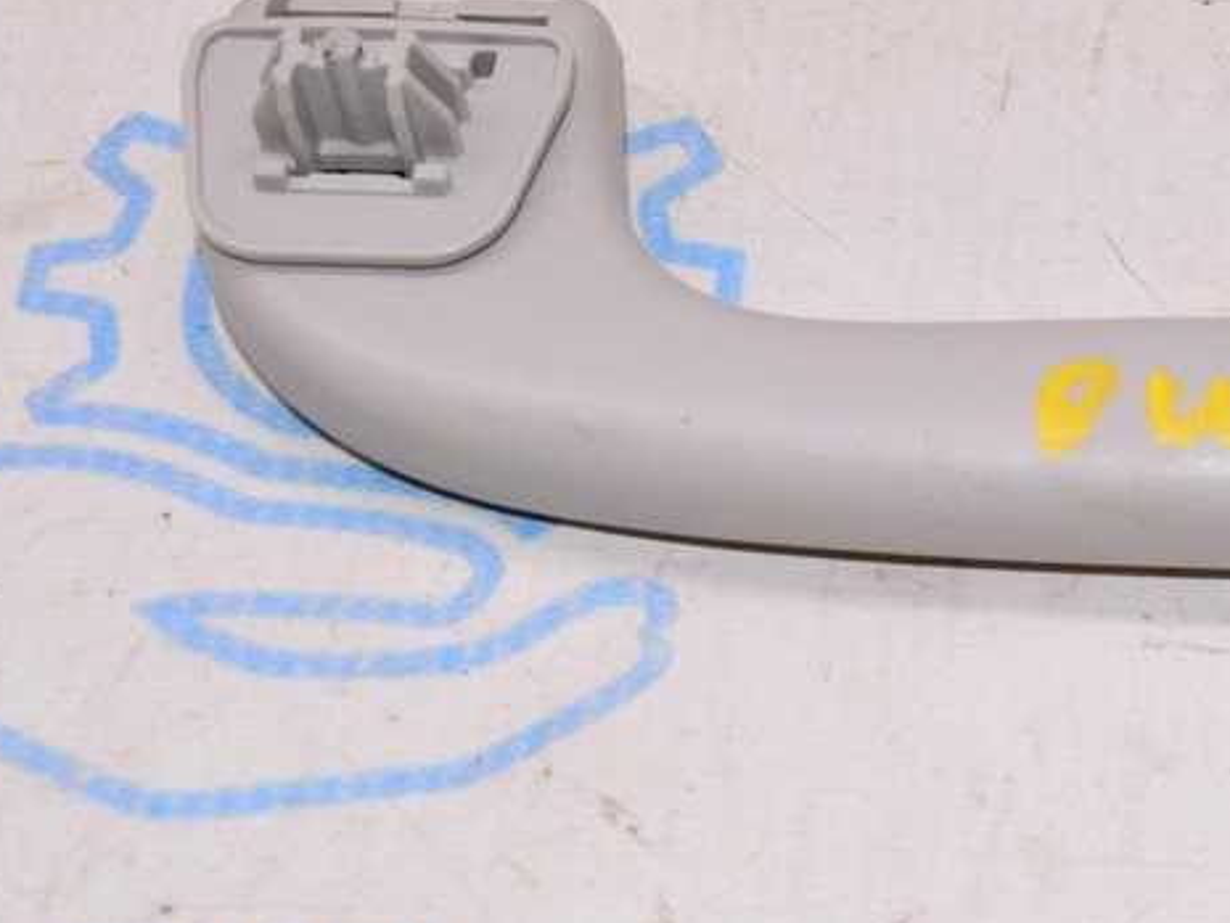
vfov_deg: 13.3
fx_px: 3947
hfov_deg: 17.2
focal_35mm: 111
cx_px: 1315
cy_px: 165
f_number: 8
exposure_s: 1/125
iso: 1600
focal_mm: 35
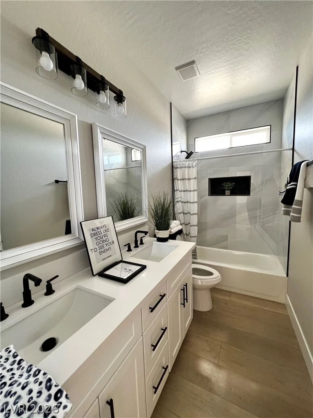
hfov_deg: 89.9
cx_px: 156
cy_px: 209
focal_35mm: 13
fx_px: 157
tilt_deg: -7.0
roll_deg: +1.5
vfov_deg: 106.2
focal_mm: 1.57
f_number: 1.8
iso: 250
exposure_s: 1/120
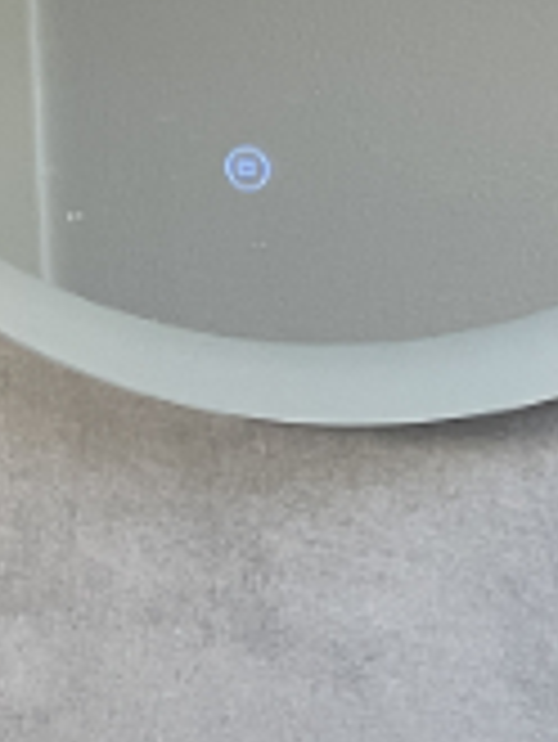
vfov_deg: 15.2
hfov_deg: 9.9
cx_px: -914
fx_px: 2705
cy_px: -81
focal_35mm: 126
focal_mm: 4.2
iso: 125
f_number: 1.6
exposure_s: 1/78
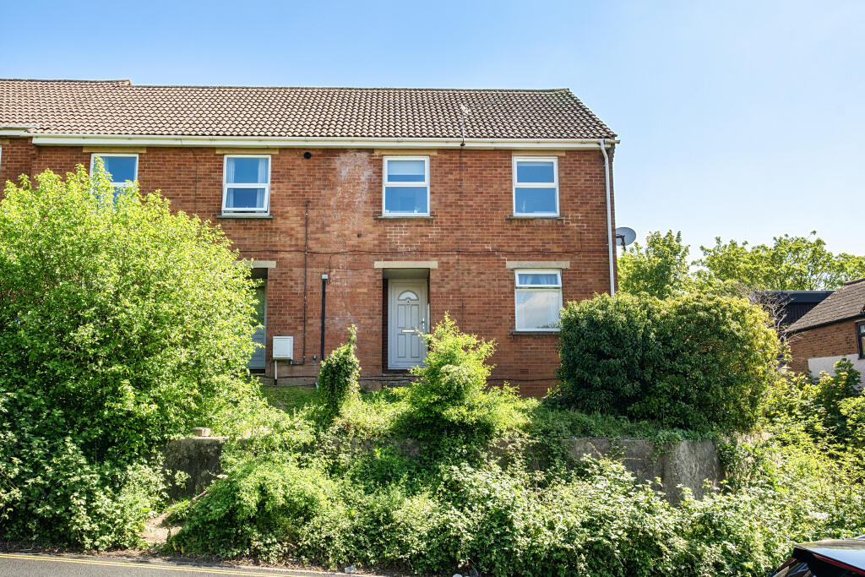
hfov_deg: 61.9
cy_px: 288
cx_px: 432
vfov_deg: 43.6
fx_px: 721
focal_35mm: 30
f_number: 8
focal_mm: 20
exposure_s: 1/500
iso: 400
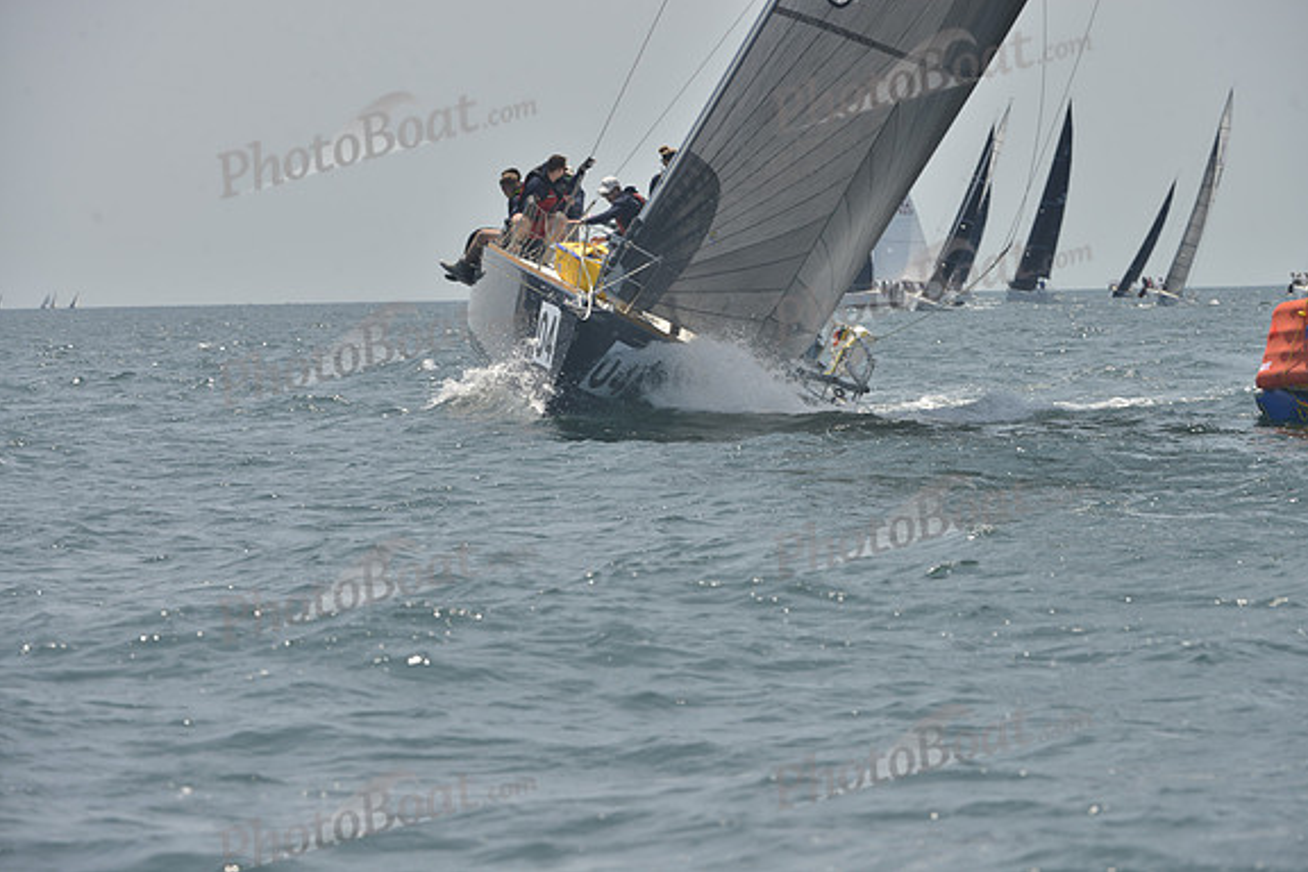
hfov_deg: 7.9
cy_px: 435
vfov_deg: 5.2
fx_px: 9519
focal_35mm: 262
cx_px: 656
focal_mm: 260
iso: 280
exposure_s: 1/800
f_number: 10
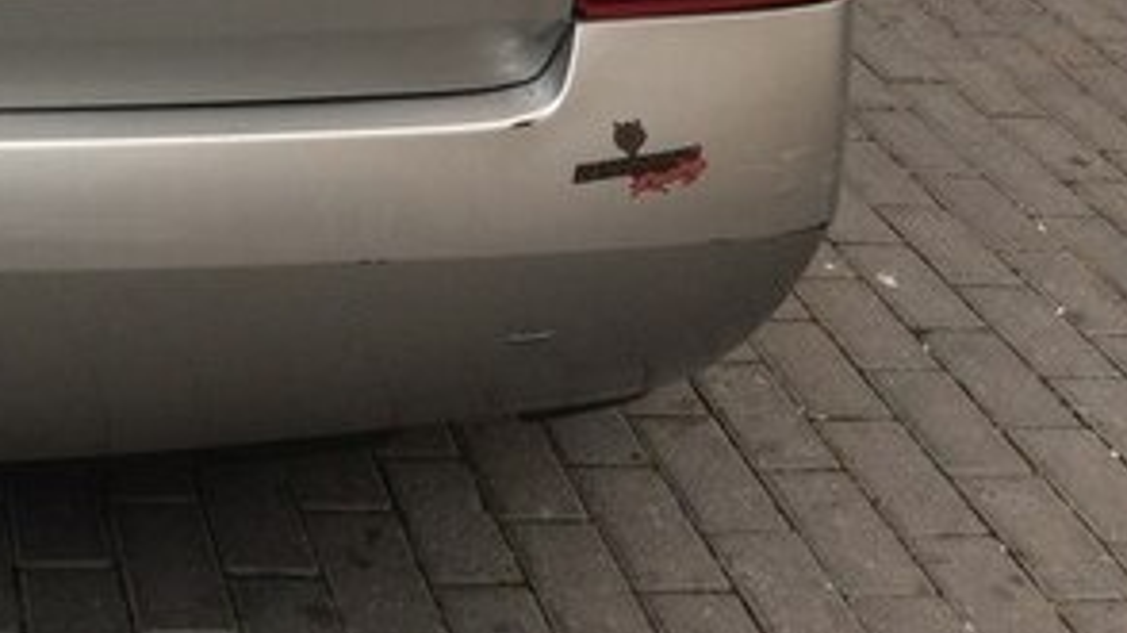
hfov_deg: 27.3
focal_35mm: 71
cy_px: -198
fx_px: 2121
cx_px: -111
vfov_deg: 16.1
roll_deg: +0.0
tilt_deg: -13.5
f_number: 2.2
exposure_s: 1/100
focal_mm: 4.15
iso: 50
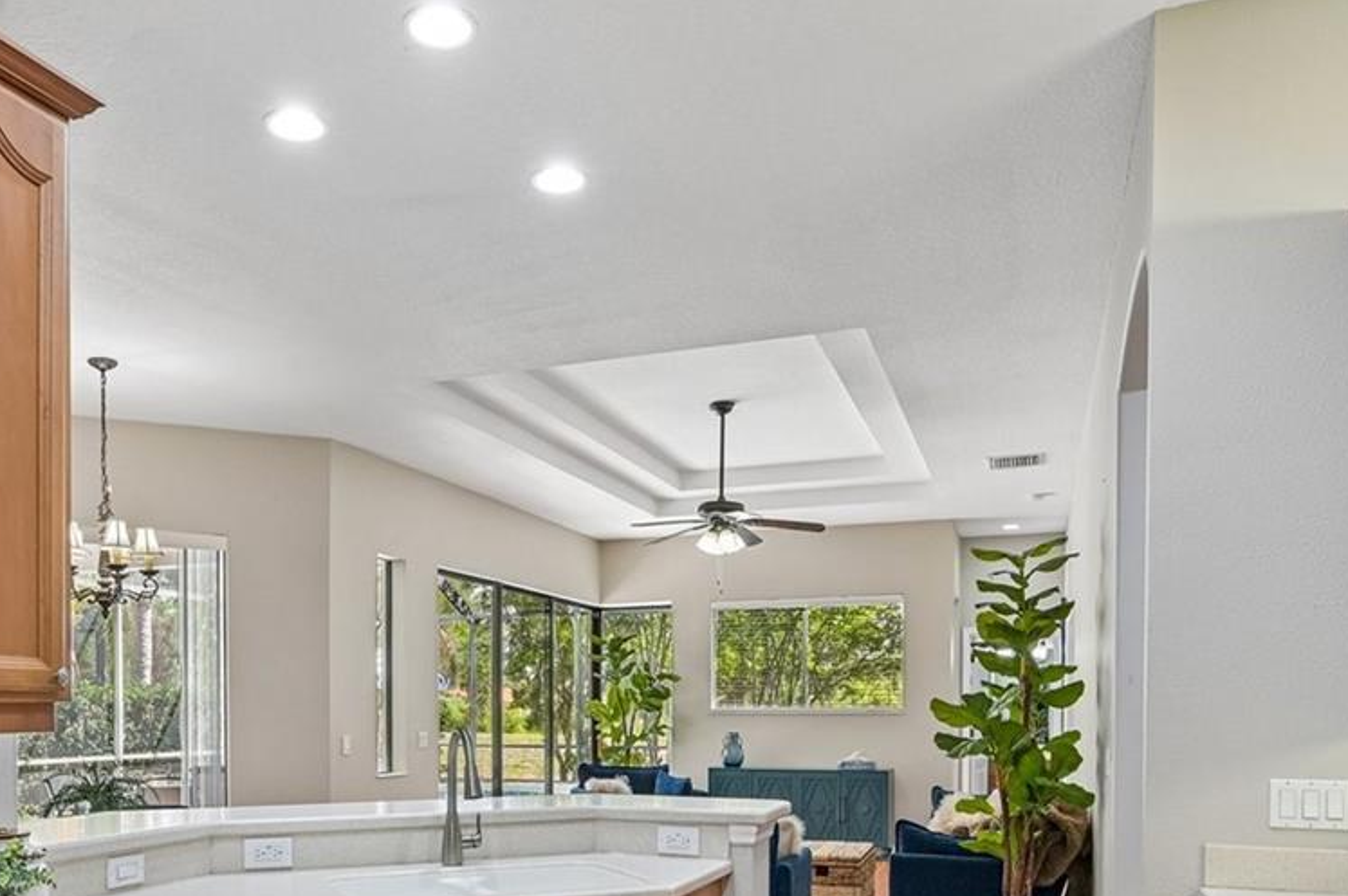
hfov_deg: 61.5
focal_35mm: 30
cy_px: 727
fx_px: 1123
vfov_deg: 41.5
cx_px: 549
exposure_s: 1/15
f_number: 8
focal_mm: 14
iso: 400
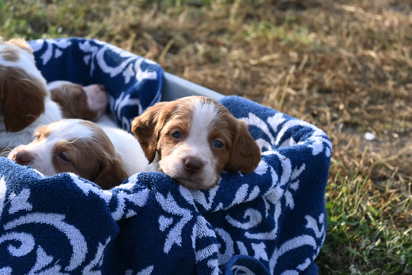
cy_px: 138
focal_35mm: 75
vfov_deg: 18.2
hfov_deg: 27.0
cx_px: 206
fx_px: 858
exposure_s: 1/250
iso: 400
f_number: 6.3
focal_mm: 50
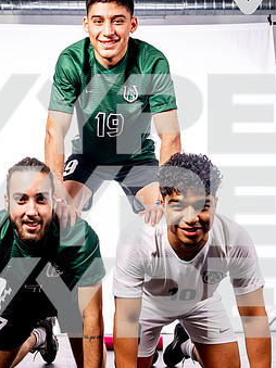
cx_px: 109
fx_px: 489
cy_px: 206
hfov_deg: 31.4
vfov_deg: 41.2
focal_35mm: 46
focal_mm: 24
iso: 100
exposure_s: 1/125
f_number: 5.6
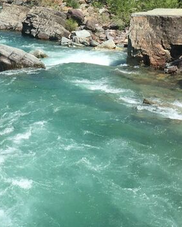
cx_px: 44
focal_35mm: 64
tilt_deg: -8.8
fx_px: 431
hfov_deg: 23.6
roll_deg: -0.8
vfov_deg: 29.1
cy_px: 55
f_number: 2.2
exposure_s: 1/1647
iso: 32
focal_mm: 4.15
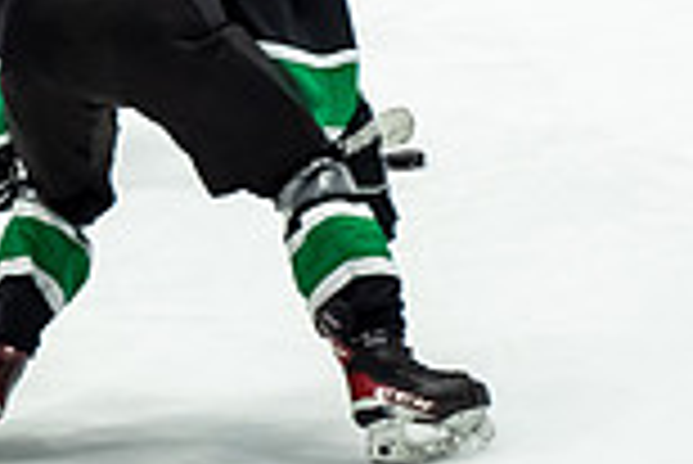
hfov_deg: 4.9
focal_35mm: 421
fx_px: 8112
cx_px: 72
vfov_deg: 3.3
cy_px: -255
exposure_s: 1/1000
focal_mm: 75
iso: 2500
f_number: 2.8
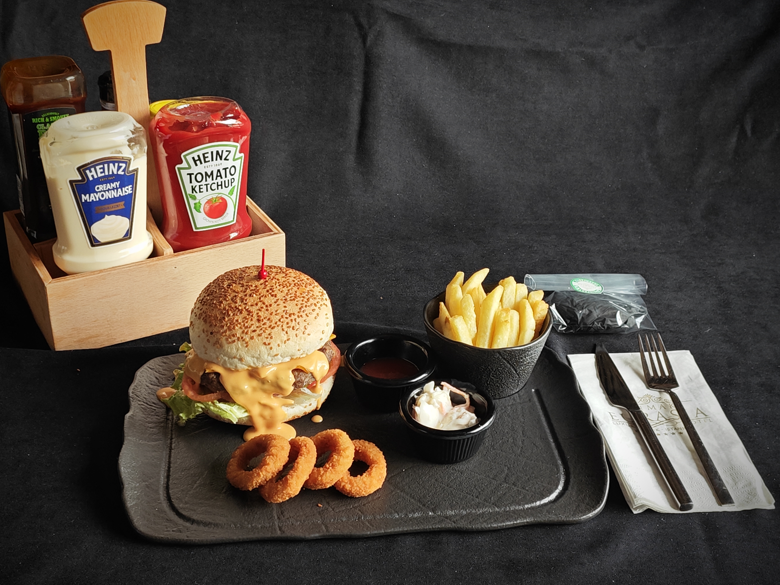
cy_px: 298
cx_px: 384
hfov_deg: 37.5
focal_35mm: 51
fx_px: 1149
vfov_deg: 28.6
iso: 125
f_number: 0.95
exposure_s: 1/62.6
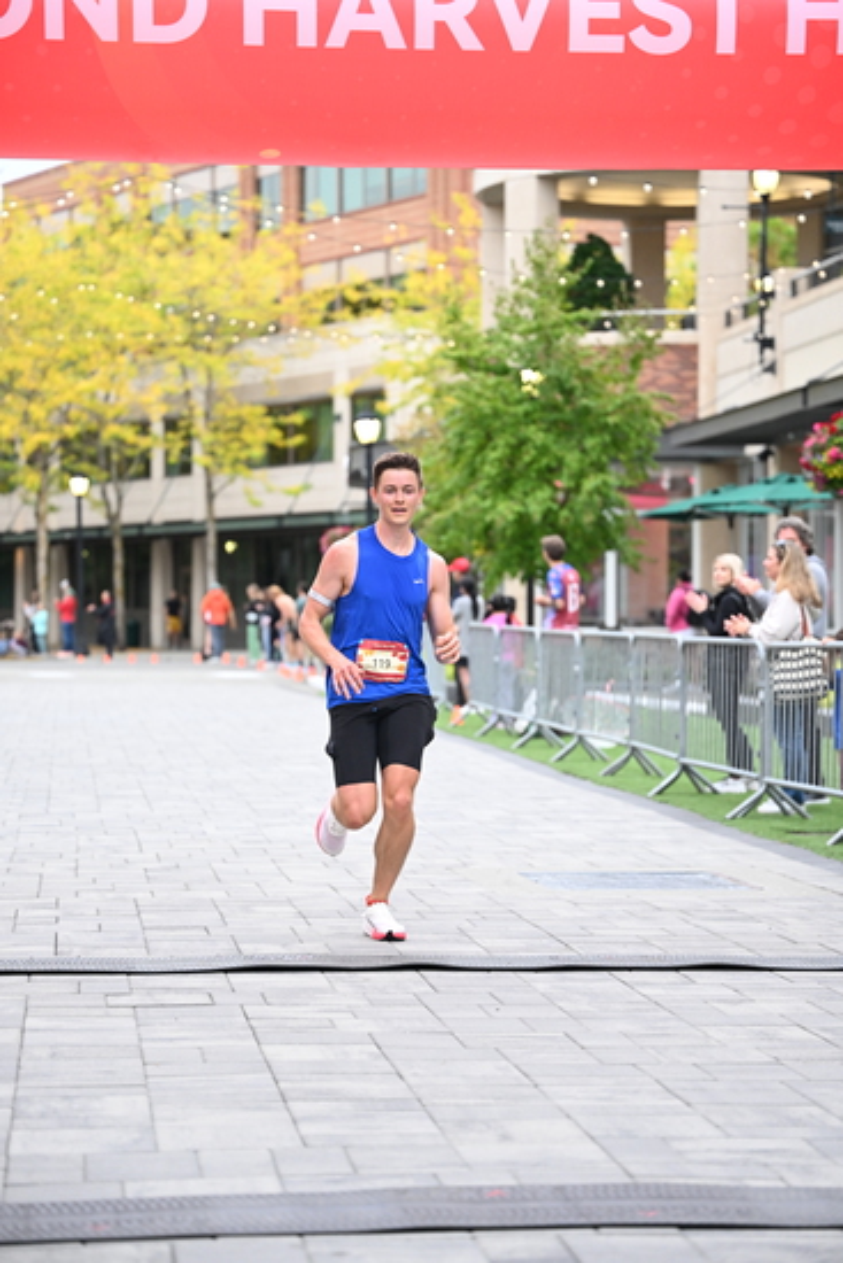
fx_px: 3019
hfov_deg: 15.9
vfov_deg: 23.6
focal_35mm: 86
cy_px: 632
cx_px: 422
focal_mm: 86
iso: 1600
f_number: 2.8
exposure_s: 1/800
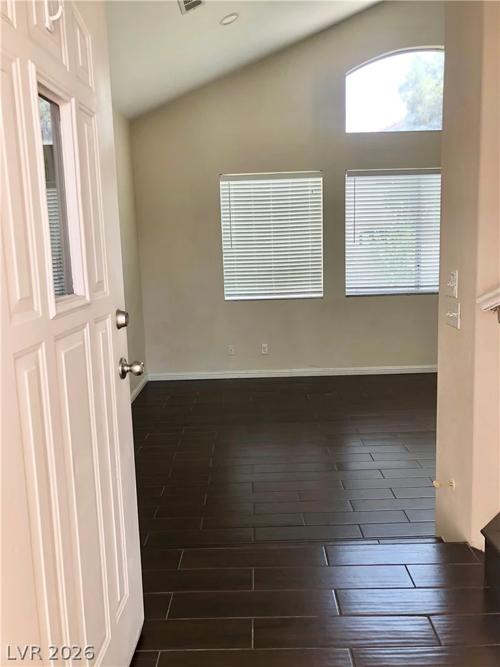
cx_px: 250
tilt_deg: -7.2
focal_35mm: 28
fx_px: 539
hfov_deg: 49.7
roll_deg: +2.2
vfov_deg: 63.4
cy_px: 334
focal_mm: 4
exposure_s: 1/120
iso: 40
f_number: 1.8
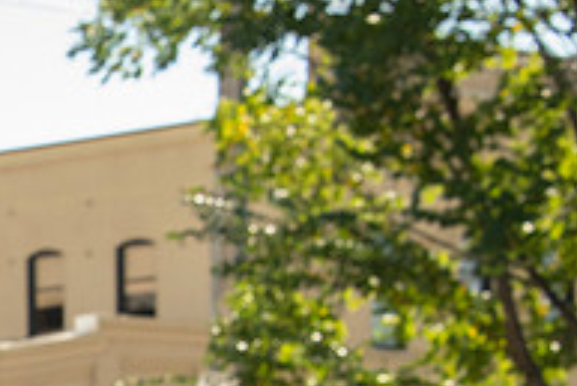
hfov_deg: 10.7
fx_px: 2983
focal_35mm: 186
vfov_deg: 7.3
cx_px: -239
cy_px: 435
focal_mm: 62
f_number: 13
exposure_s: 1/160
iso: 800
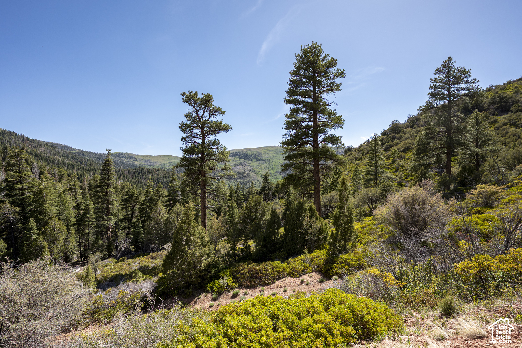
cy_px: 174
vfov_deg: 68.8
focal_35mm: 18
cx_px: 261
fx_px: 254
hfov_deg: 91.6
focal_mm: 17.5
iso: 320
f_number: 8
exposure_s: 1/640
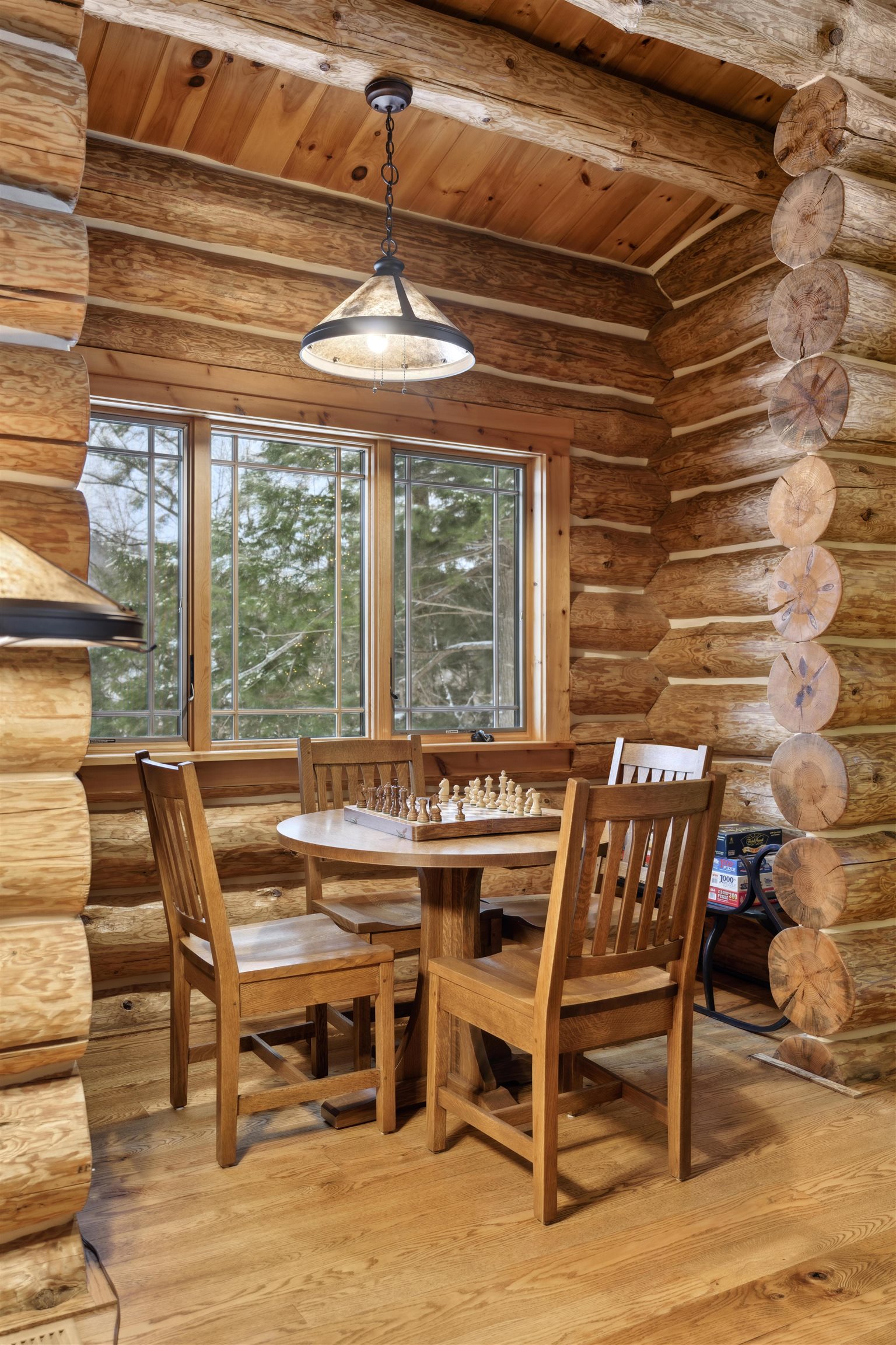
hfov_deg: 45.0
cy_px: 672
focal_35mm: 29
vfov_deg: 63.7
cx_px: 448
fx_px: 1083
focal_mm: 29
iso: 250
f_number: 4
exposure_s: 1/10
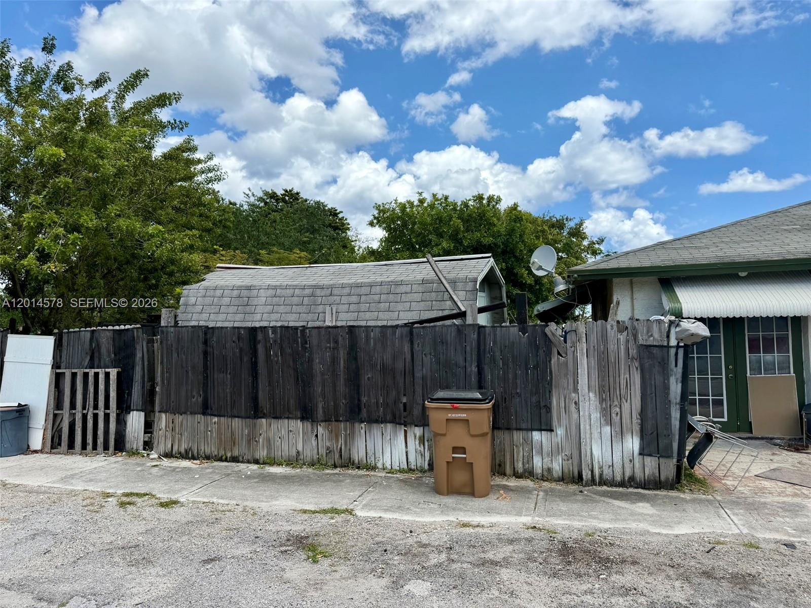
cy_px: 304
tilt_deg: +3.4
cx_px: 406
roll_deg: +1.2
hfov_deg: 71.6
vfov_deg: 56.8
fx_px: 562
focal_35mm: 24
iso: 80
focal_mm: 6.76
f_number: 1.78
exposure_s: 1/4673
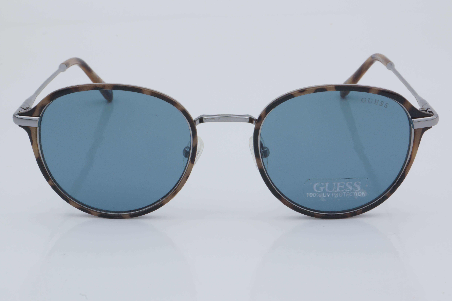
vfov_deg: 16.6
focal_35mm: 82
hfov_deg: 24.6
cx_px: 226
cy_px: 150
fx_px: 1036
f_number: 32
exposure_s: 1/4
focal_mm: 55
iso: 100
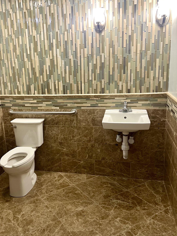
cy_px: 111
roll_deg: +4.0
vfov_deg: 55.3
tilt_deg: -11.5
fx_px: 225
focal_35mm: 33
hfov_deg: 42.6
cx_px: 65
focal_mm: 5.7
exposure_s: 1/60
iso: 160
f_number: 1.5
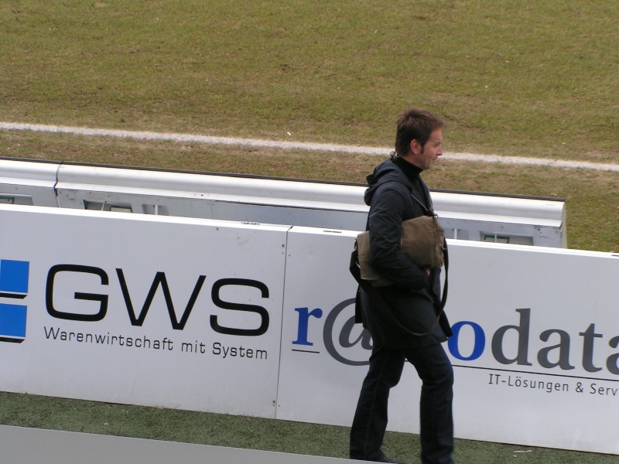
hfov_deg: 15.8
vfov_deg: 11.9
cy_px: 232
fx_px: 2235
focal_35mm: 125
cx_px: 310
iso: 50
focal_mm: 19.1
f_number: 5
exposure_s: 1/200
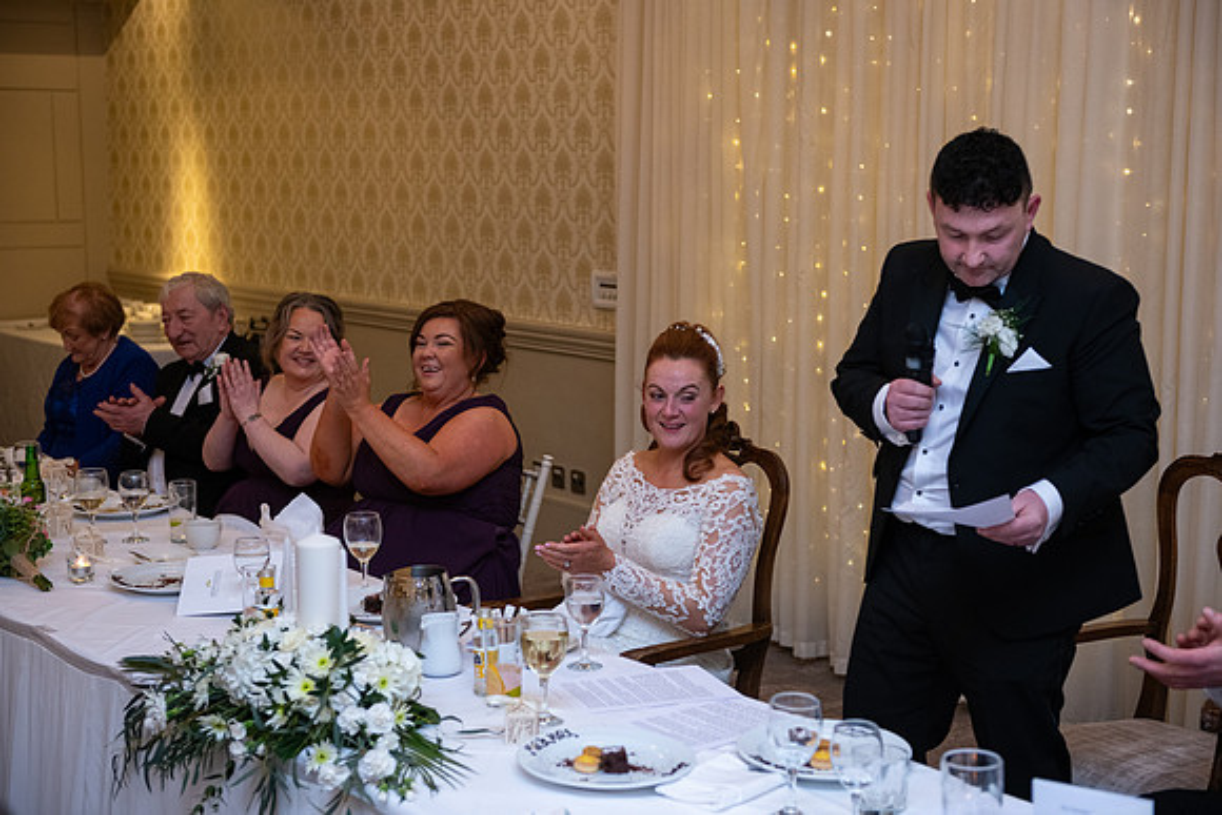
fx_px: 1901
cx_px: 611
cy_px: 408
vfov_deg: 24.2
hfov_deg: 35.6
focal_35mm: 56
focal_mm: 56
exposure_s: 1/160
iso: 1000
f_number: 3.5
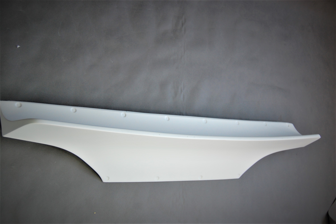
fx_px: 420
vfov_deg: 29.8
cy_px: 112
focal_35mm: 45
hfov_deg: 43.6
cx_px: 168
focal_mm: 30
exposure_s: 1/50
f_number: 4.2
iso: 400
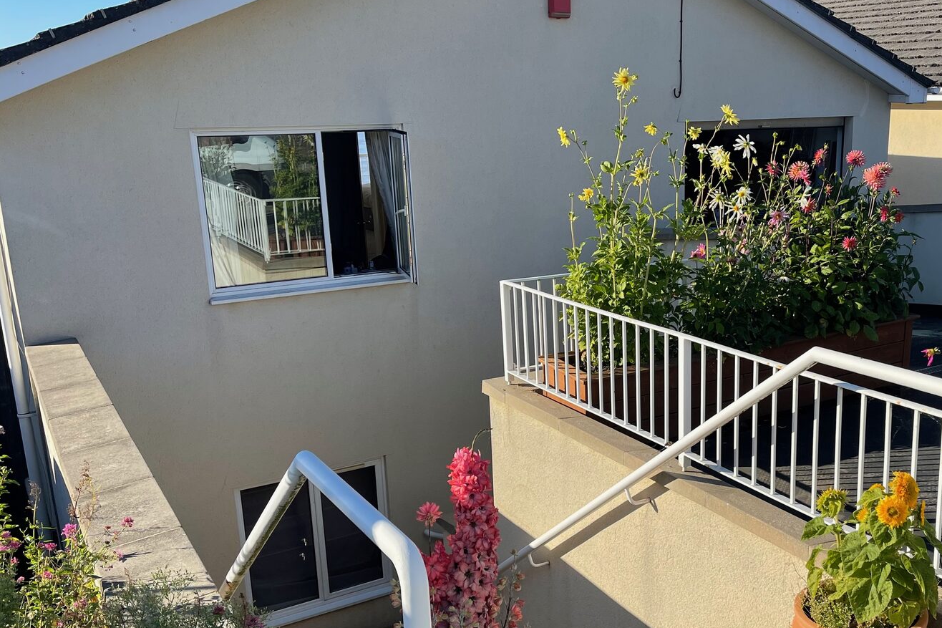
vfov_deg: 35.9
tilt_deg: -15.7
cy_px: 353
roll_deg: +0.1
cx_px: 644
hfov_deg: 50.8
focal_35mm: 37
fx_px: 968
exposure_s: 1/2288
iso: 32
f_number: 1.6
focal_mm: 5.1
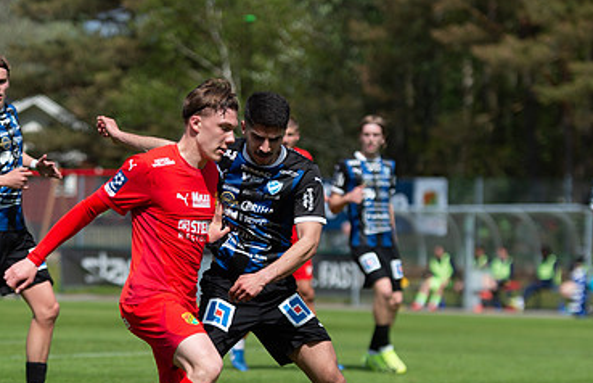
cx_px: 180
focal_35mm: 232
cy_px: 308
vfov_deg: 5.8
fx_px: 3783
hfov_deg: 9.0
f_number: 3.5
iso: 100
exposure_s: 1/1600
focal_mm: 122
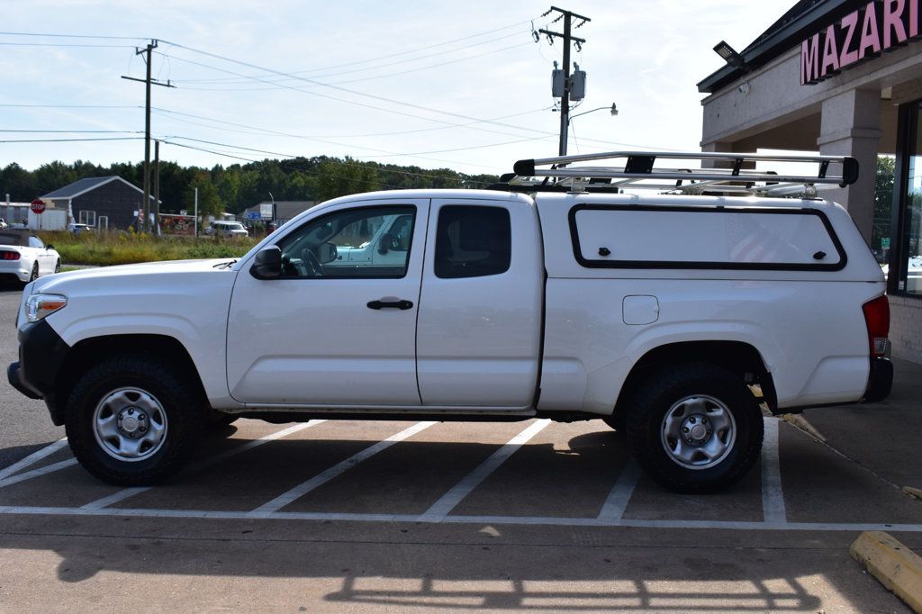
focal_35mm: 36
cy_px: 307
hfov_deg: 53.1
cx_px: 461
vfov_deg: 36.8
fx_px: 922
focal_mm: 24
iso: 320
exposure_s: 1/500
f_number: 11
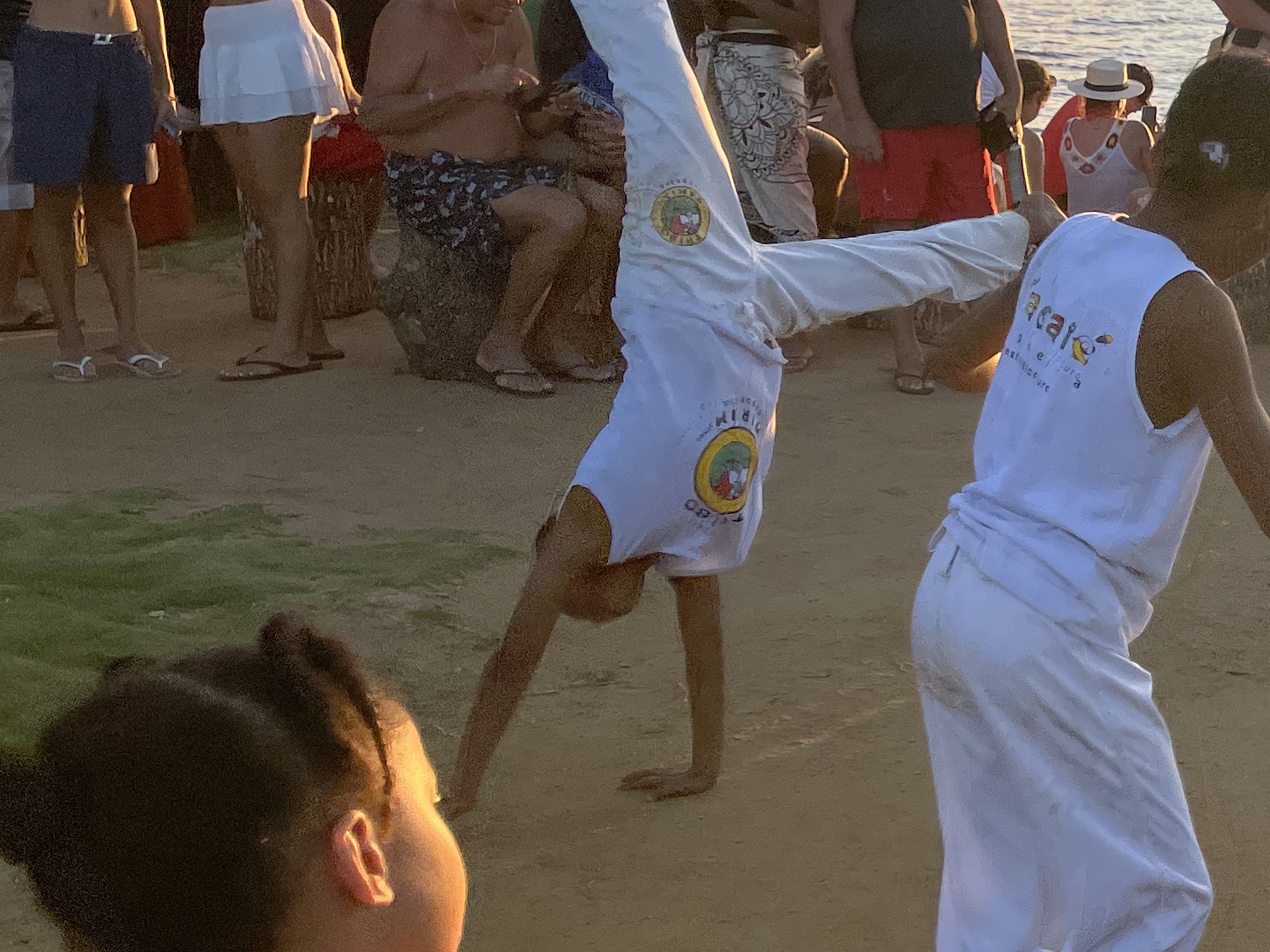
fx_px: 2458
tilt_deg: -15.2
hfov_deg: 25.6
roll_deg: -3.3
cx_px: 1577
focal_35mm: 67
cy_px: 525
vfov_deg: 21.9
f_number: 1.6
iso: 32
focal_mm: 5.1
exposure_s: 1/2488
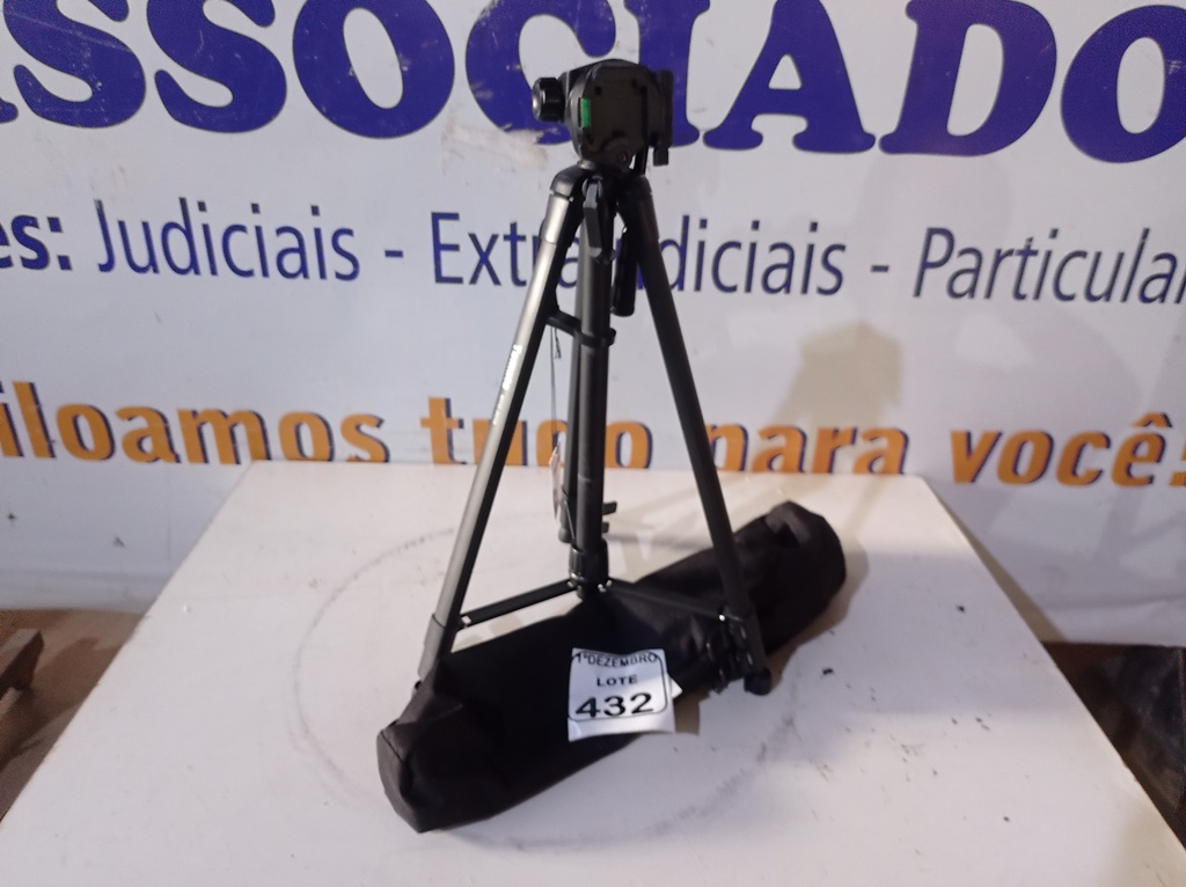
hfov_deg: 63.5
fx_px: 958
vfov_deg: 49.7
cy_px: 444
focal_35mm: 28
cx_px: 593
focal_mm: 4.7
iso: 438
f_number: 1.79
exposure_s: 1/24
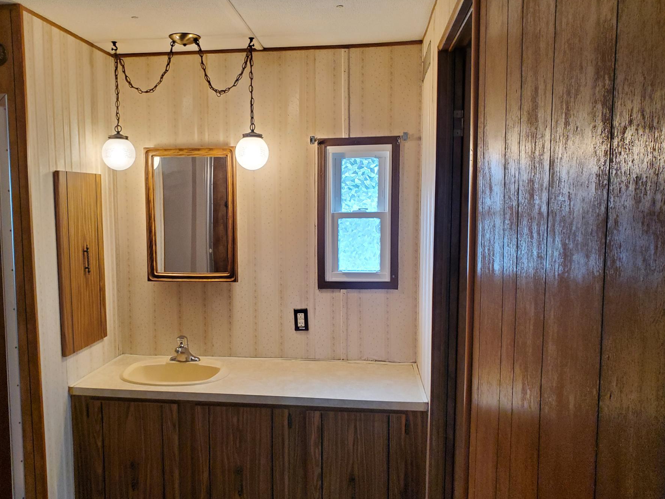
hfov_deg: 59.7
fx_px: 576
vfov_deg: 46.8
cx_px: 285
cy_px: 266
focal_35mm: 30
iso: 320
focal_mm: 4.3
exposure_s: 1/60
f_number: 2.4
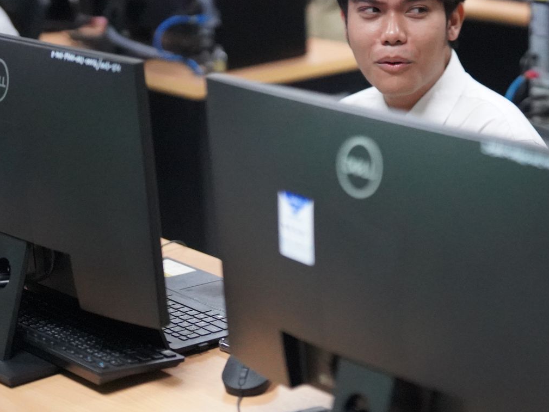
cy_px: 116
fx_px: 1586
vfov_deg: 14.7
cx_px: 439
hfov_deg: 19.4
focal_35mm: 100
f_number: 1.2
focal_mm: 50
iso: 12800
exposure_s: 1/3200
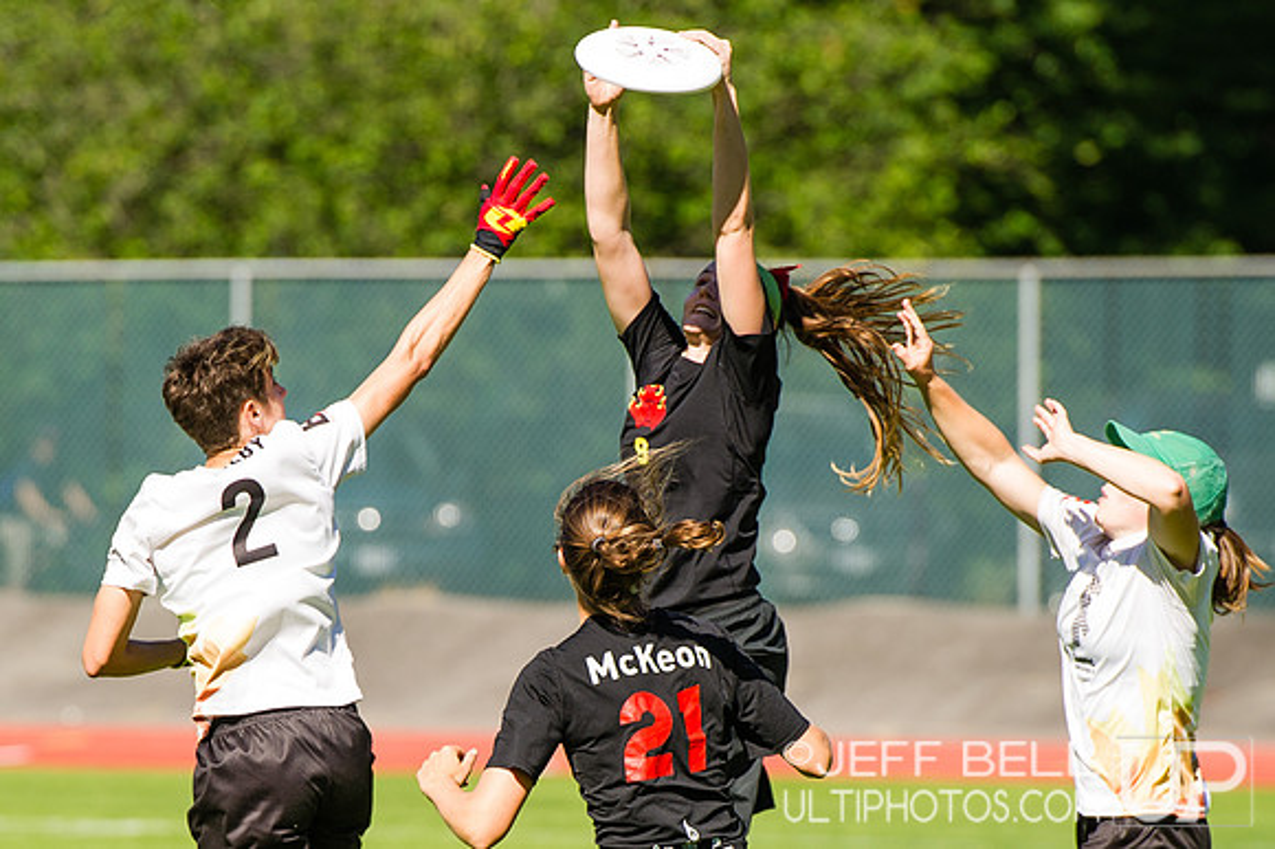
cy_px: 701
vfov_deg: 3.3
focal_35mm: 416
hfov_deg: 5.0
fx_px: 14710
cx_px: 501
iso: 200
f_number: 4
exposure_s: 1/1250
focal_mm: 200
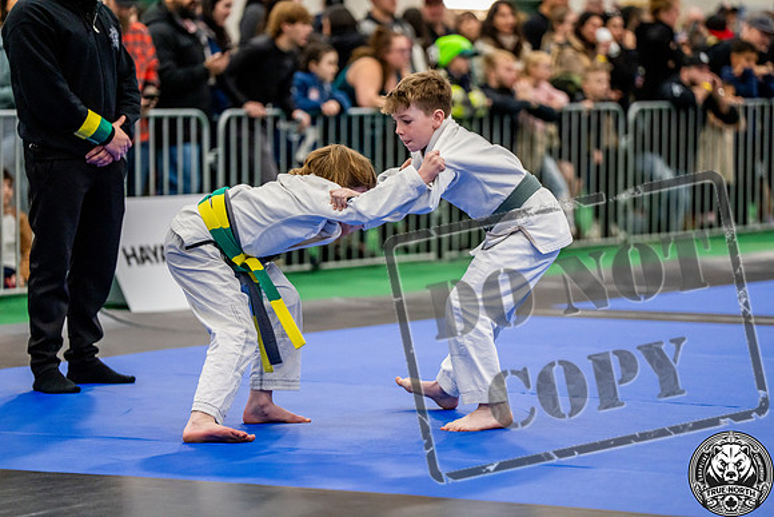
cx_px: 387
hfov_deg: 13.2
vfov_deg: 8.8
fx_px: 3355
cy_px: 258
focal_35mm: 156
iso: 3200
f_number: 2.8
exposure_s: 1/500
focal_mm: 156
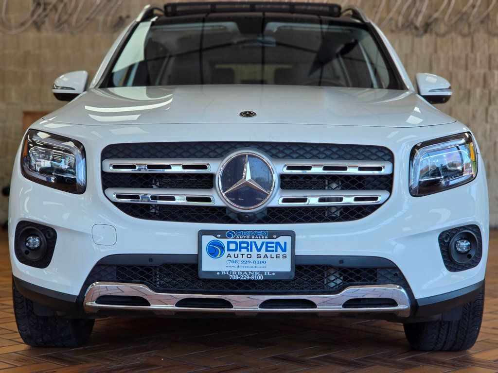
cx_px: 249
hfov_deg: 28.2
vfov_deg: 21.3
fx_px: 993
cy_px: 186
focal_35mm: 69
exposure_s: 1/120
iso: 32
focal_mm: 7
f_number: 2.4
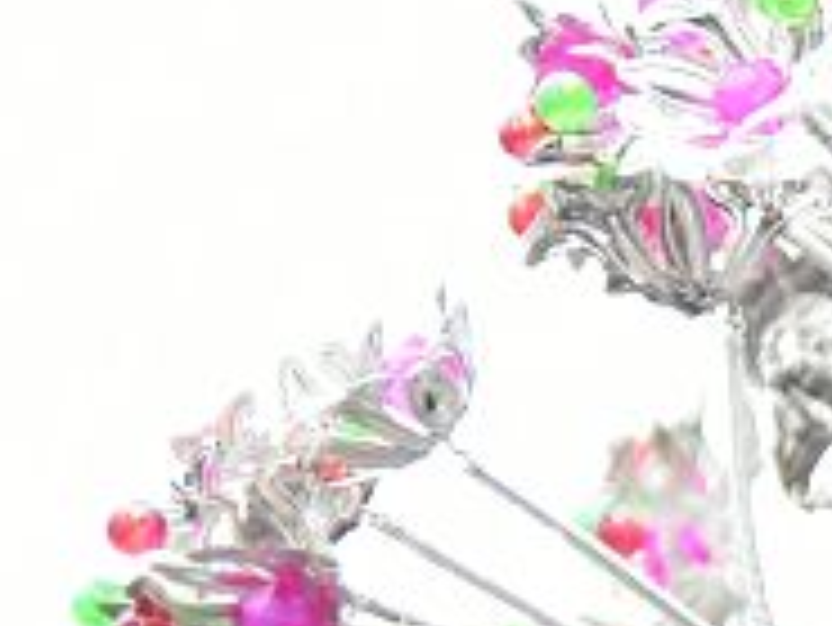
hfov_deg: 5.4
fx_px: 8225
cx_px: 2541
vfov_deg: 4.2
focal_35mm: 342
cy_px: 1700
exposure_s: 1/640
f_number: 2.8
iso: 1250
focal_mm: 55
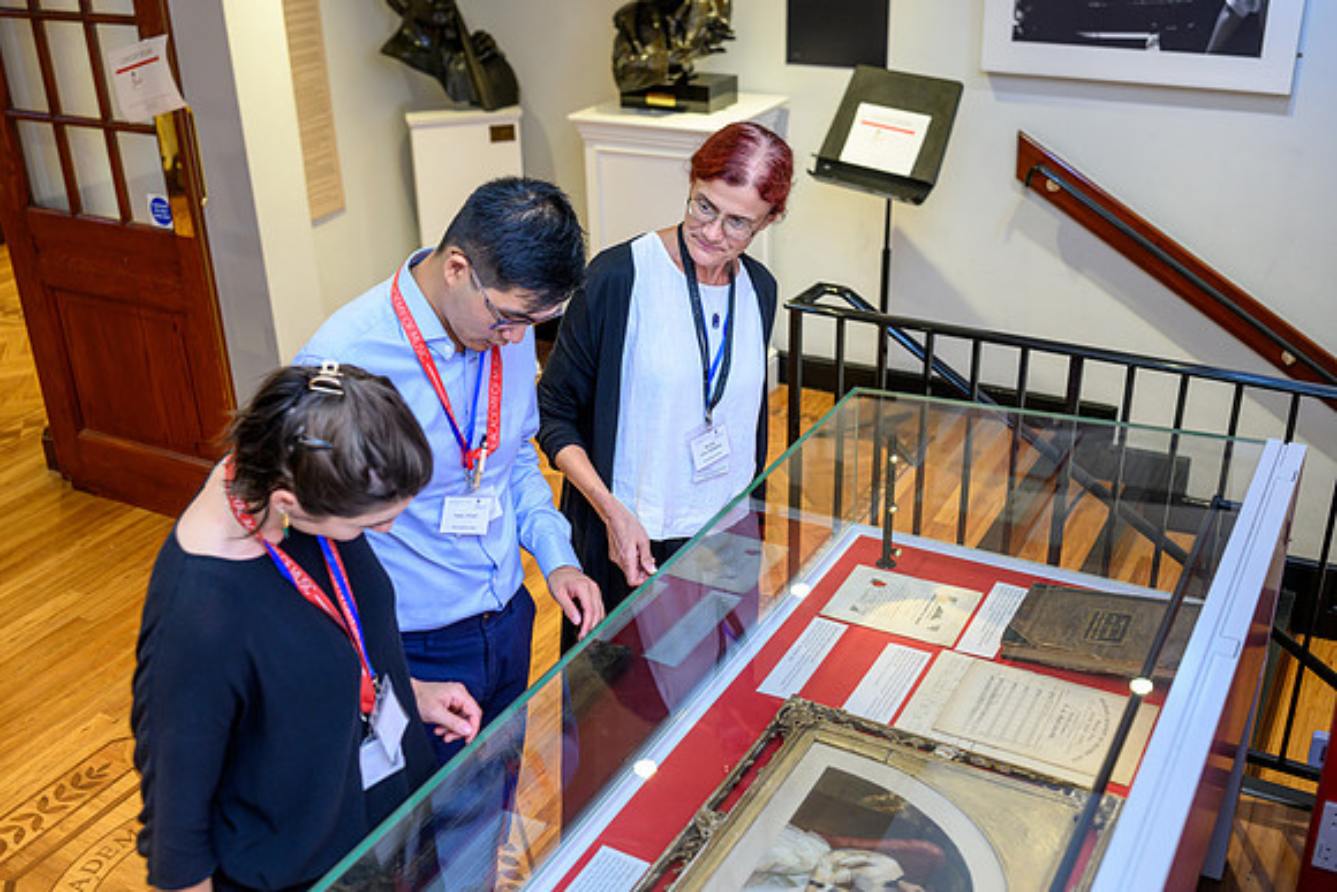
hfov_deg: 53.5
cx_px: 668
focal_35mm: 36
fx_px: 1328
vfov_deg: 37.1
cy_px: 446
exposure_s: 1/80
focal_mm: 35
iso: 1250
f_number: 3.2
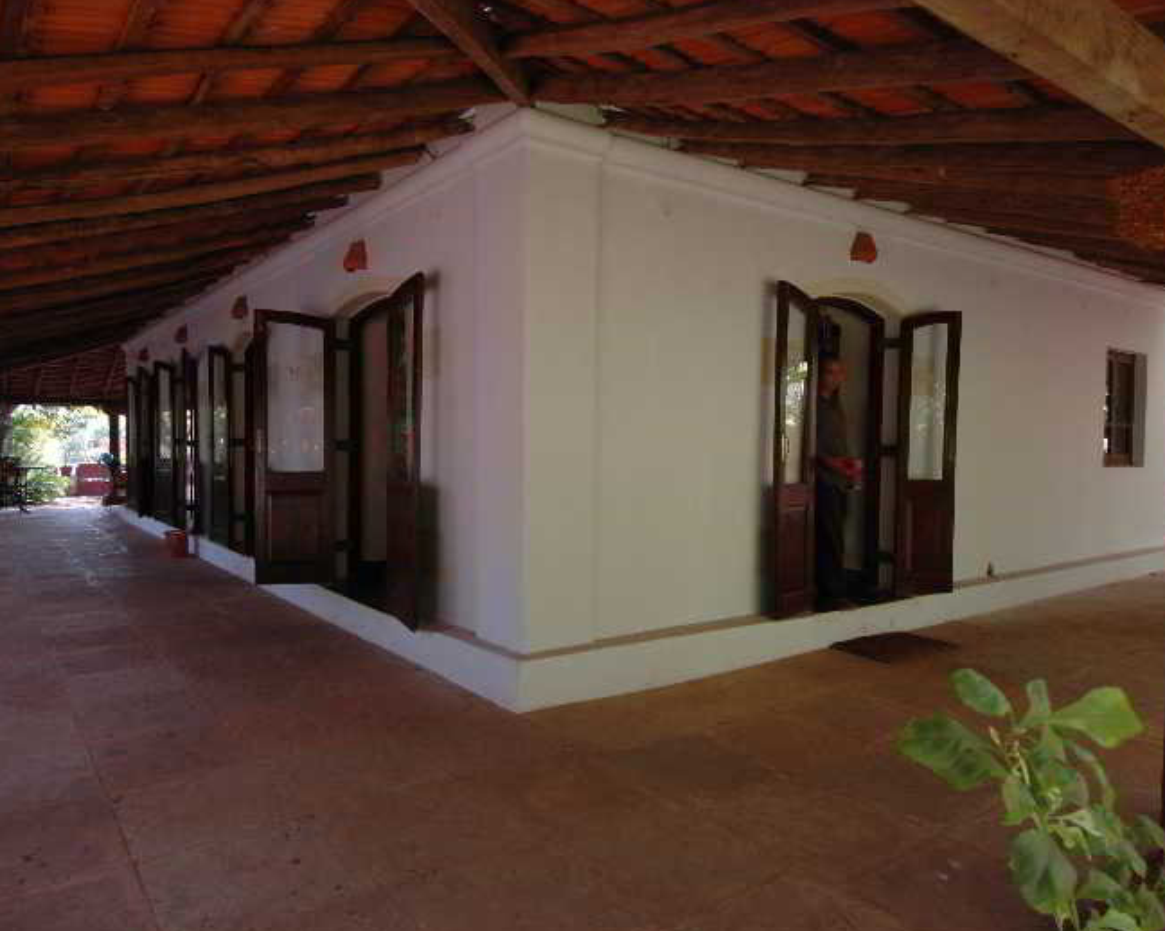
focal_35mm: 23
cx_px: 502
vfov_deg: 61.8
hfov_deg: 73.2
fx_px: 778
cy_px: 471
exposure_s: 1/20
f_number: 8
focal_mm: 13
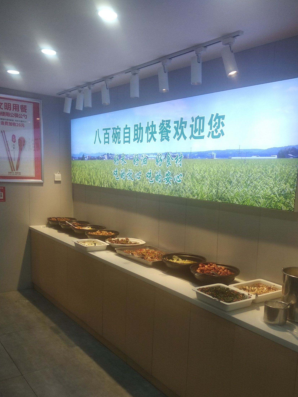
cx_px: 179
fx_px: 367
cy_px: 238
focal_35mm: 32
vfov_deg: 56.4
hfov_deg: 43.9
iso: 160
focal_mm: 3.81
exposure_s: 1/100
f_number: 2.2
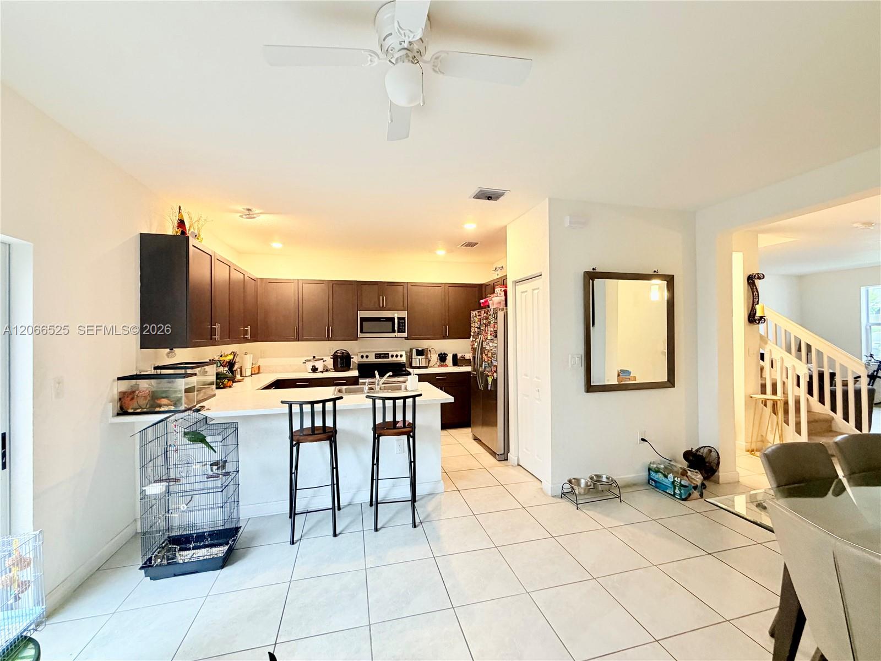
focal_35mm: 14
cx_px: 440
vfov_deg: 85.7
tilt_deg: +0.1
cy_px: 330
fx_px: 356
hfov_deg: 102.1
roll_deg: +1.2
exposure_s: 1/60
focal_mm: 2.22
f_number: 2.2
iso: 250
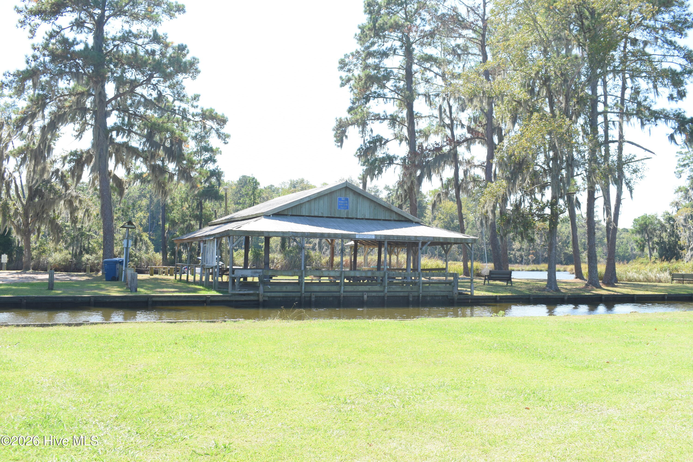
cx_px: 346
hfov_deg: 53.1
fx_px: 693
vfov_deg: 36.9
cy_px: 231
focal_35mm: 36
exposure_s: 1/250
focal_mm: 24
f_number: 8
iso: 280
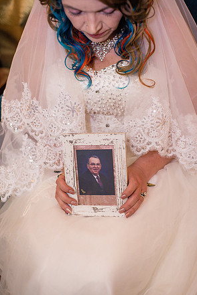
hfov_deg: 26.5
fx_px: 419
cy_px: 149
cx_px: 100
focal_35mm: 51
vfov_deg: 38.9
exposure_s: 1/640
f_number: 2.5
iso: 800
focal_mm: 50
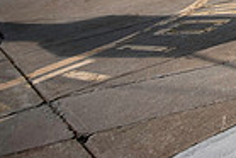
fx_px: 440
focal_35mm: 67
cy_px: -130
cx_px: 469
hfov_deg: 18.9
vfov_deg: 16.7
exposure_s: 1/2000
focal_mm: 15
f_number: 6.3
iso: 400
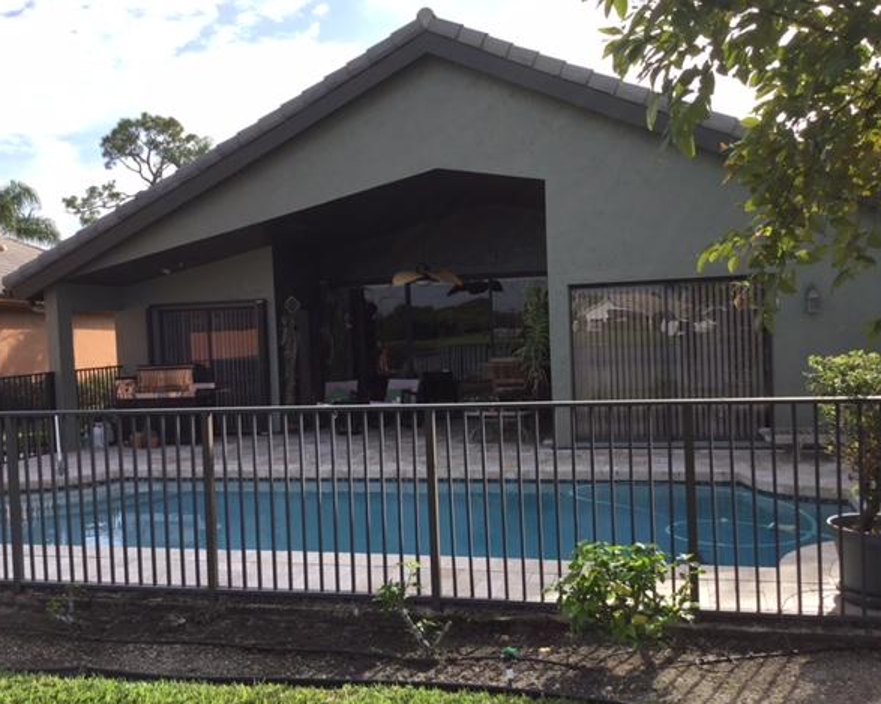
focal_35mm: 33
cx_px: 440
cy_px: 359
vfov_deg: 44.5
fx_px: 860
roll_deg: +3.0
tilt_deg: -1.6
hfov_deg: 54.2
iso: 25
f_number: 2.4
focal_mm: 3.3
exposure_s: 1/754
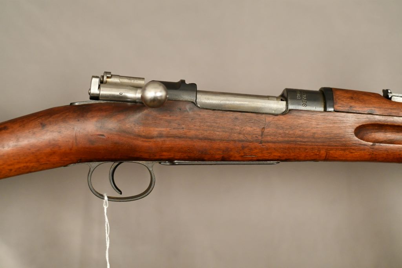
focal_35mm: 90
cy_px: 134
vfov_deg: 15.2
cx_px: 201
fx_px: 1005
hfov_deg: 22.6
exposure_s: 1/250
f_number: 3.2
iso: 2200
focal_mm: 60
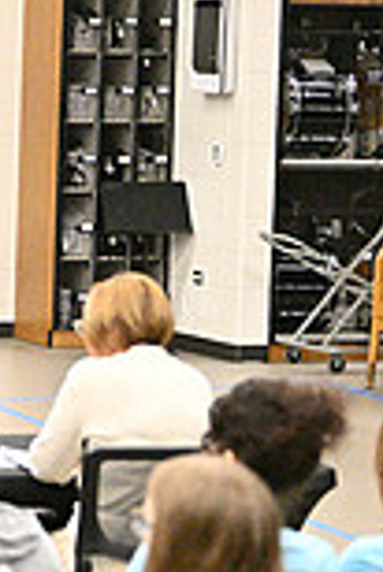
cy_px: 284
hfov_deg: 6.9
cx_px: -684
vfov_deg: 11.2
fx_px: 2930
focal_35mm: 184
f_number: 2.2
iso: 12800
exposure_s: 1/1000
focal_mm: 49
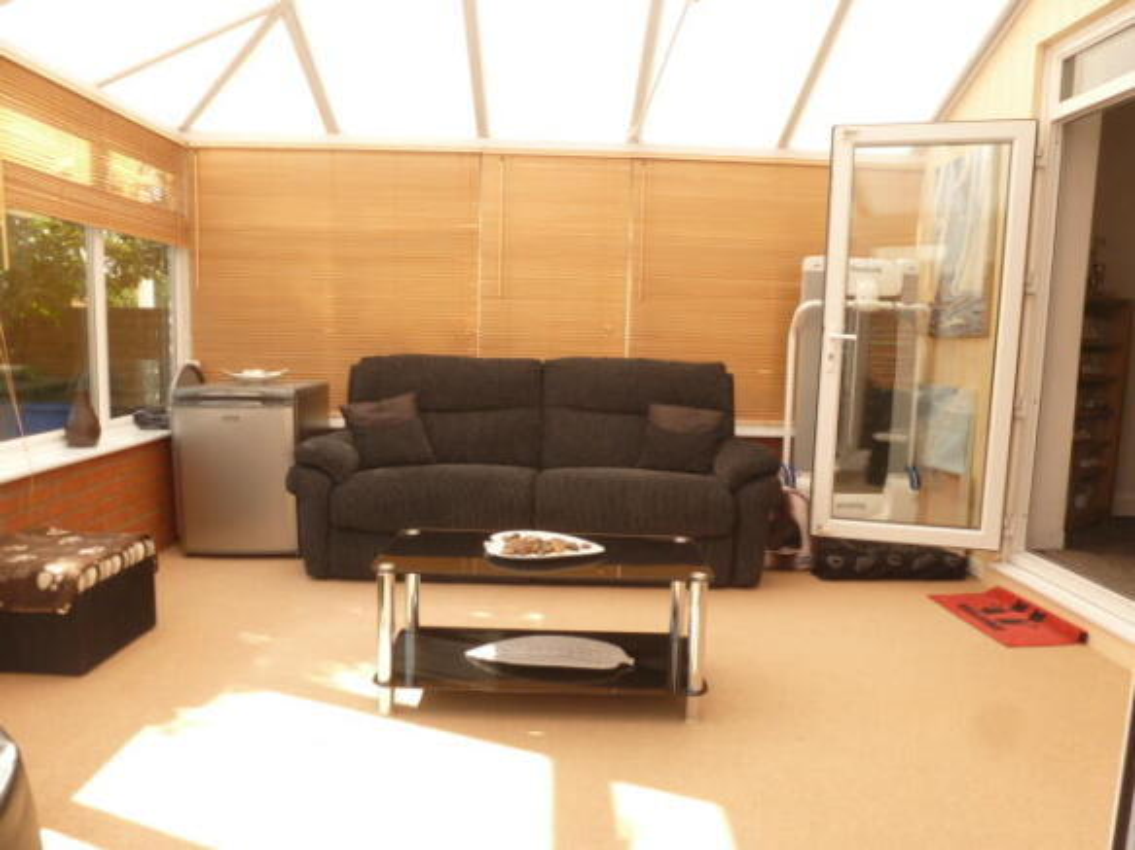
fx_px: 787
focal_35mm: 24
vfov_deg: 56.8
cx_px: 568
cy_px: 425
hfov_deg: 71.6
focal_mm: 4.3
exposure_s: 1/100
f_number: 4
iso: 100
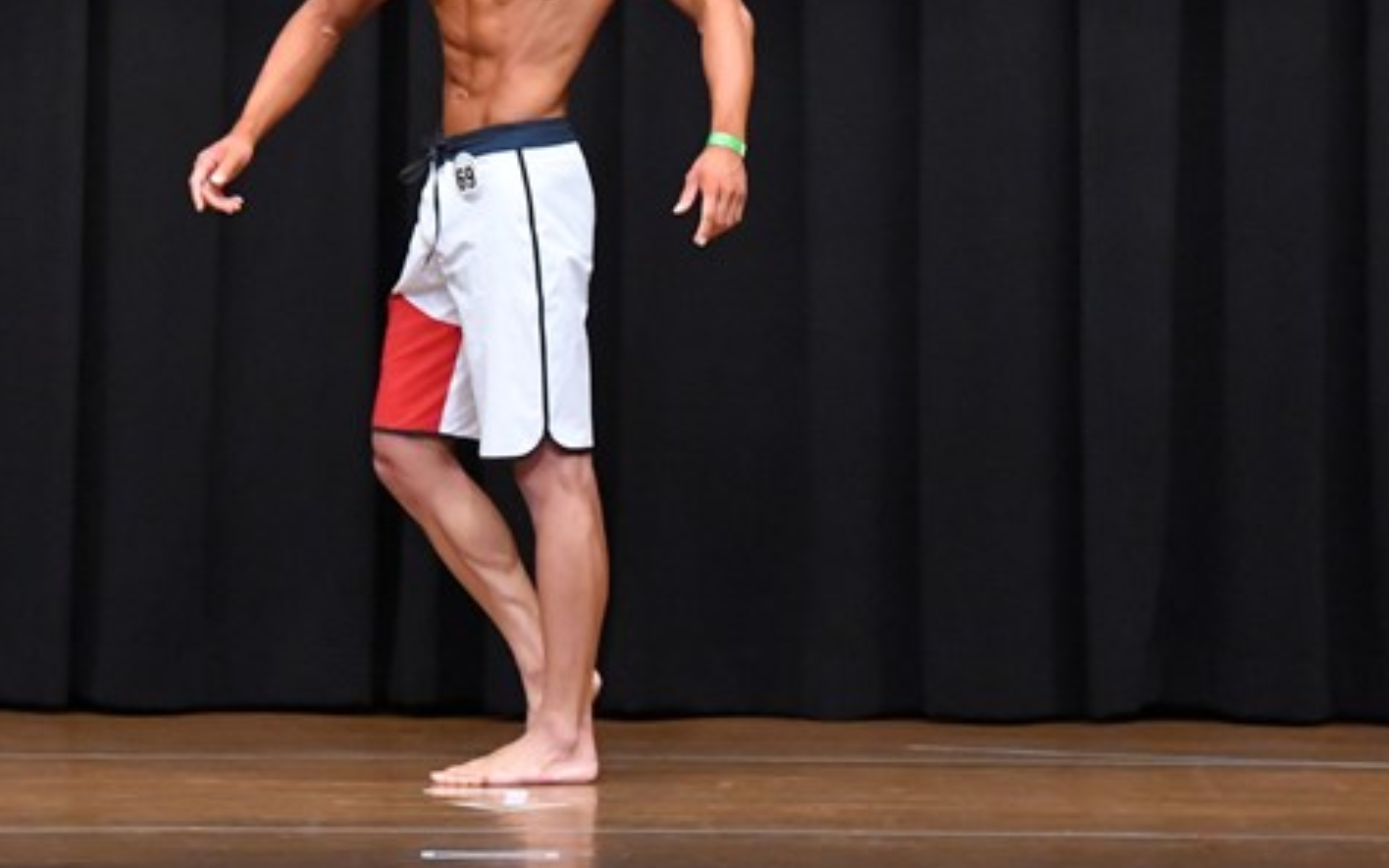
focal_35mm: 338
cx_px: 549
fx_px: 12795
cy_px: 224
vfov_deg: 3.9
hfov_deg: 6.2
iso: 8000
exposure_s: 1/400
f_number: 5.6
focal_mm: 135
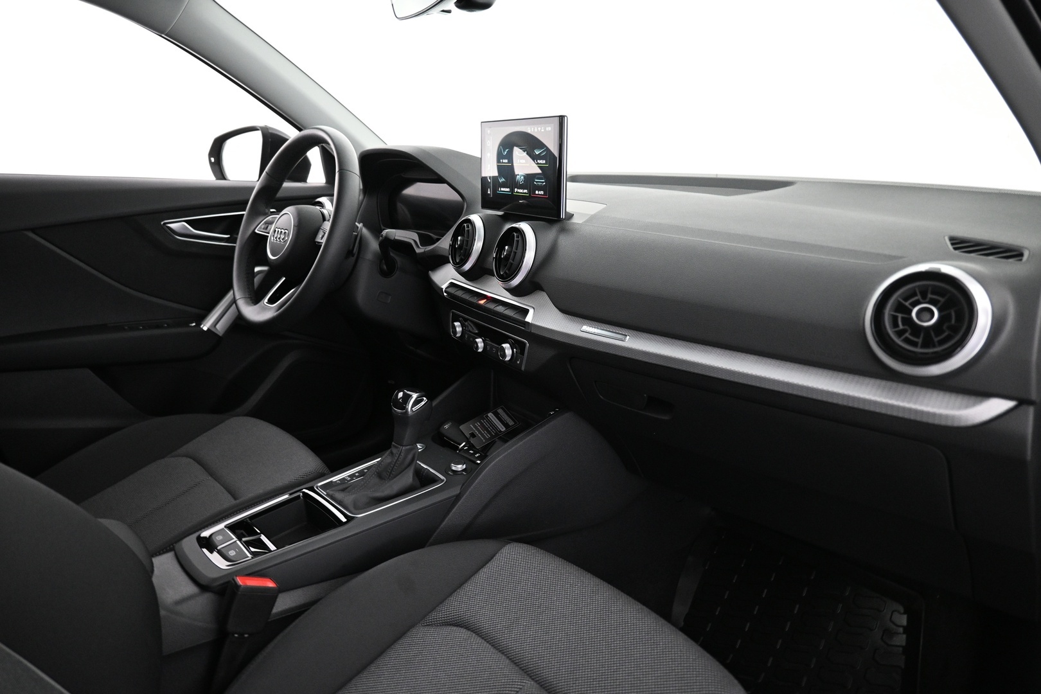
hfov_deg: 73.7
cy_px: 347
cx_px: 520
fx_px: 694
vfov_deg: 53.1
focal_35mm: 24
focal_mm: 16
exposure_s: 1/20
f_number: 3.5
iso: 1600
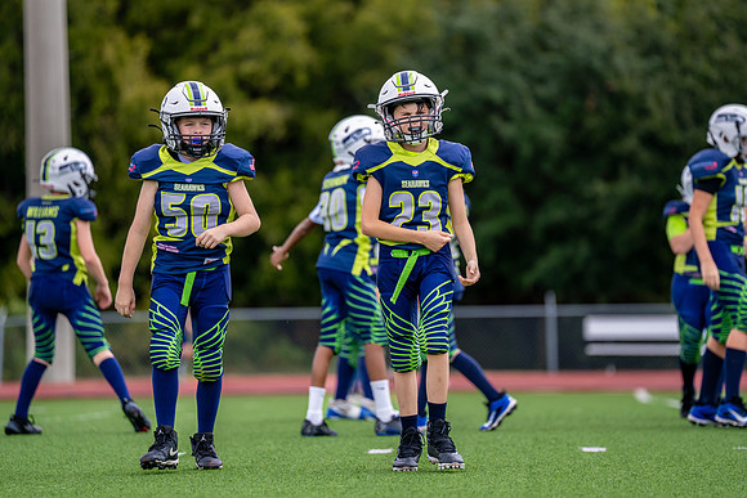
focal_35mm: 223
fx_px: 4633
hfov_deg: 9.2
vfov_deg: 6.2
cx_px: 413
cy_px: 226
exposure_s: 1/2500
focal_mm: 200
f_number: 2.8
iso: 400
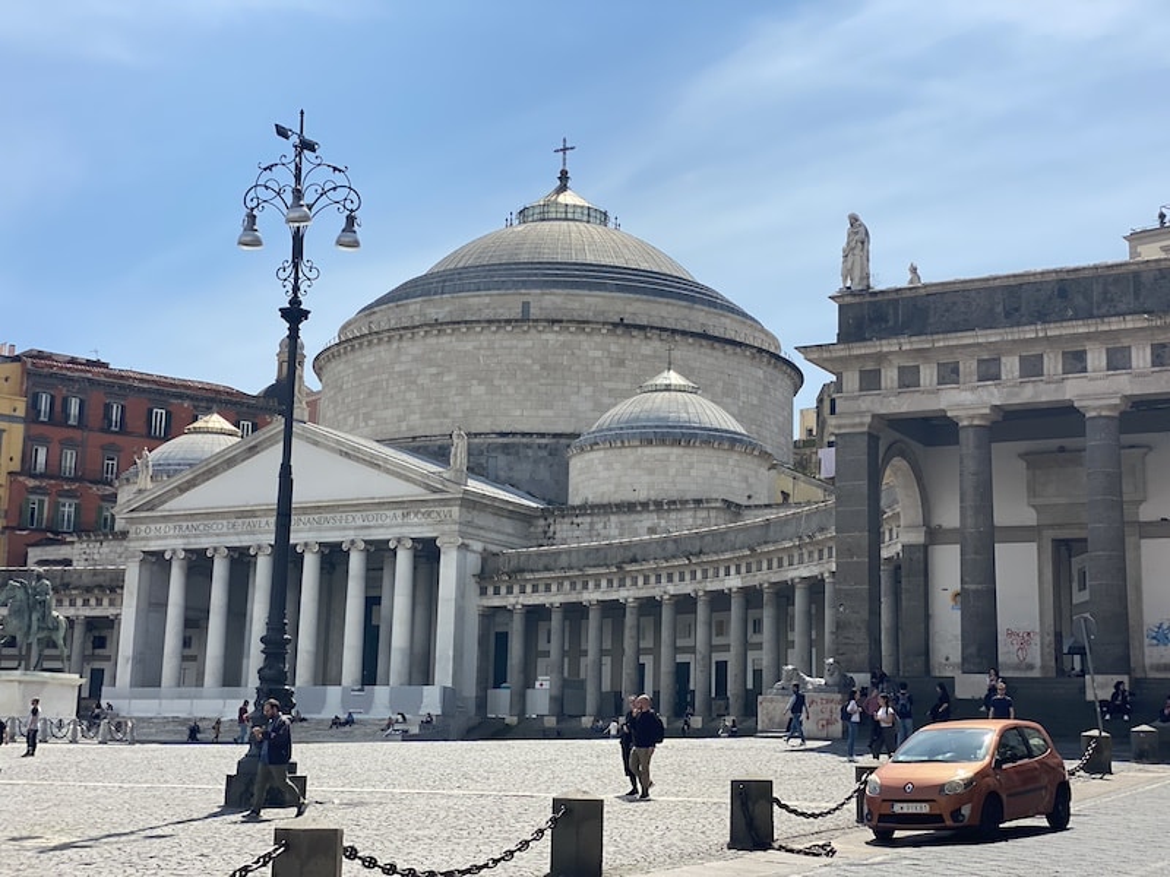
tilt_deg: +10.4
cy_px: 438
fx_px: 1758
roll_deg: -1.7
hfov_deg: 36.8
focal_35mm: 52
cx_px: 585
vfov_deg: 28.0
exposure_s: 1/2994
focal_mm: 6
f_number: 2
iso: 20
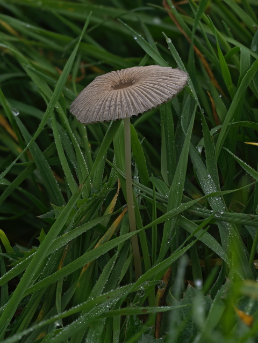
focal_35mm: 120
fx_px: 1193
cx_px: 129
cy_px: 172
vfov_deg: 16.4
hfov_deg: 12.3
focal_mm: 60
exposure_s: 1/160
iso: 200
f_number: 5.6
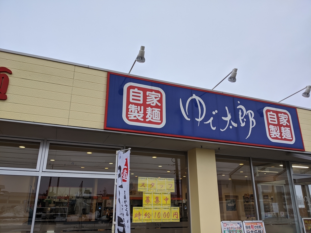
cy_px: 116
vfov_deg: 51.4
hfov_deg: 65.3
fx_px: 243
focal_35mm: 27
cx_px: 156
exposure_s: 1/546
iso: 63
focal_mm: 4.44
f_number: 1.8
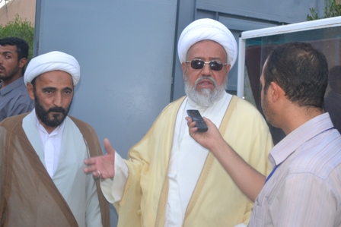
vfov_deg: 25.8
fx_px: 497
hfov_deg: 37.8
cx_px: 170
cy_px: 114
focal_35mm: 52
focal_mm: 35
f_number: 5
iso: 2000
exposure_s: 1/60
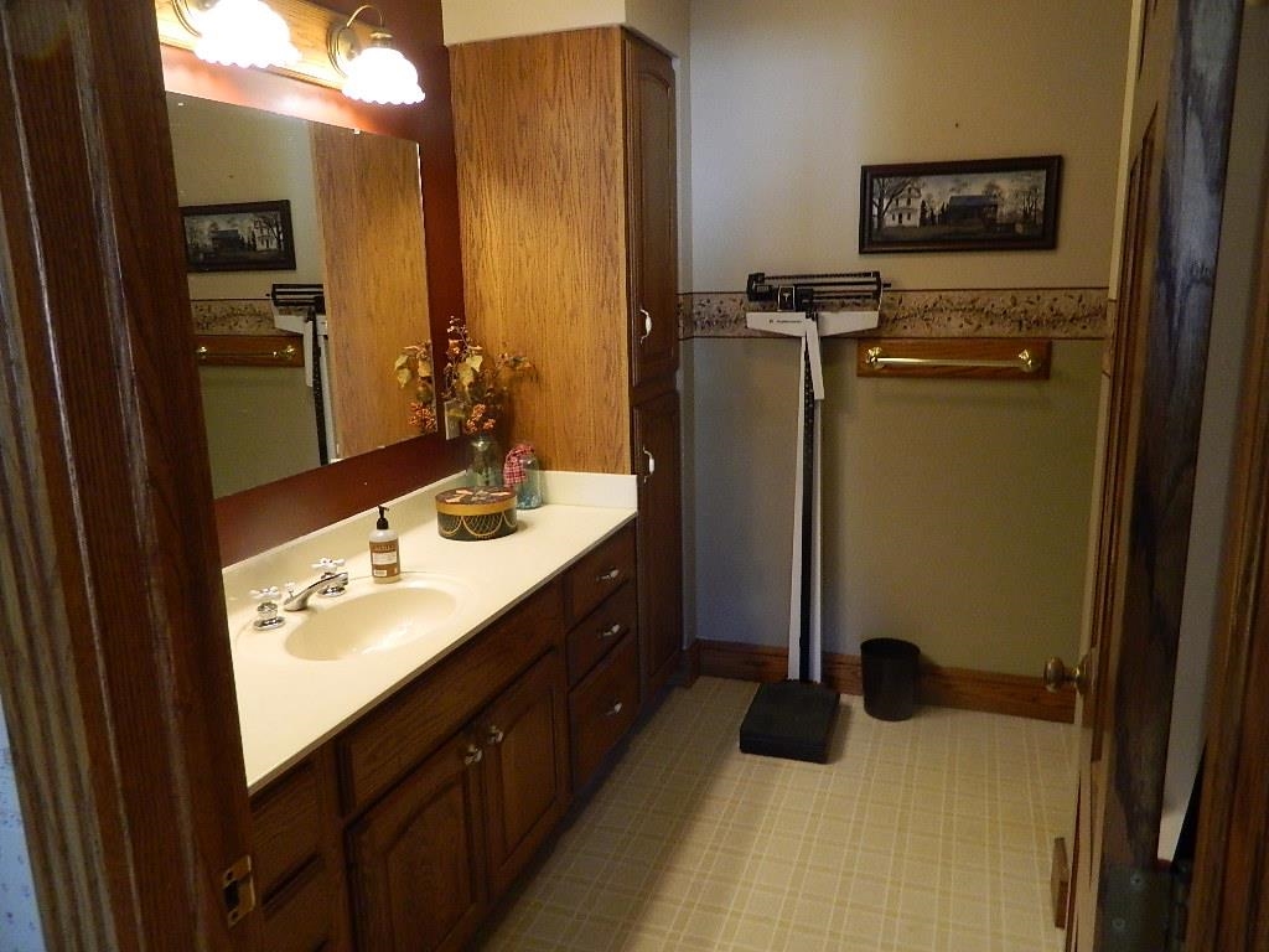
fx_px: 916
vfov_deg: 54.9
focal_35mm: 25
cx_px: 634
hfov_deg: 69.4
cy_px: 476
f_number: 3.1
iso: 360
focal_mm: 4.5
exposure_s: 1/30
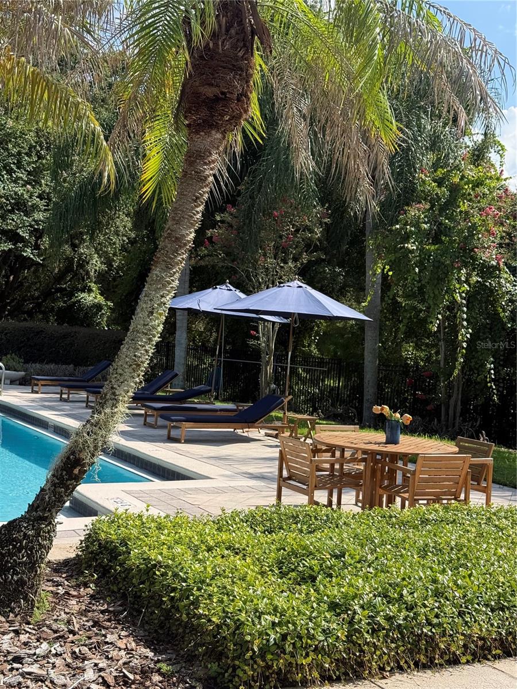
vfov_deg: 39.7
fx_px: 956
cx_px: 258
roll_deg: -3.3
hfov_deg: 30.3
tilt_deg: -0.4
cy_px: 344
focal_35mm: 48
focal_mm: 6.76
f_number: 1.78
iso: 100
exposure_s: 1/2865
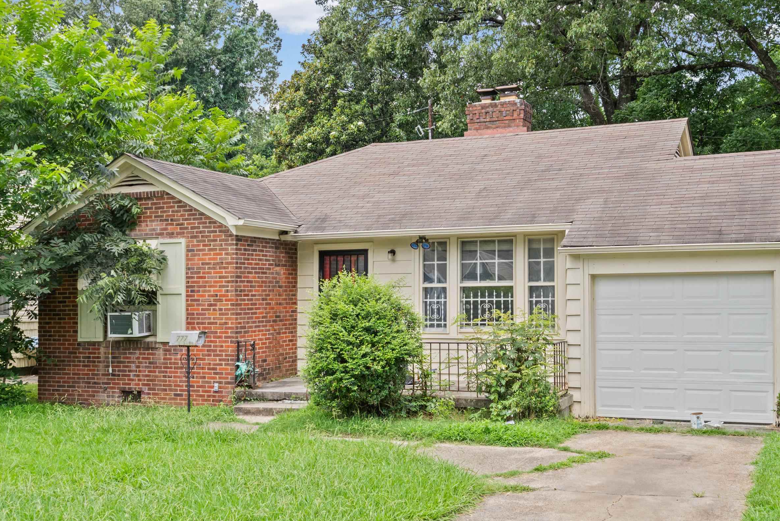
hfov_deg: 45.4
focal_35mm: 43
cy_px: 276
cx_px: 415
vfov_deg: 31.2
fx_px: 932
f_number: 9.5
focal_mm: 35
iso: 800
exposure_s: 1/90
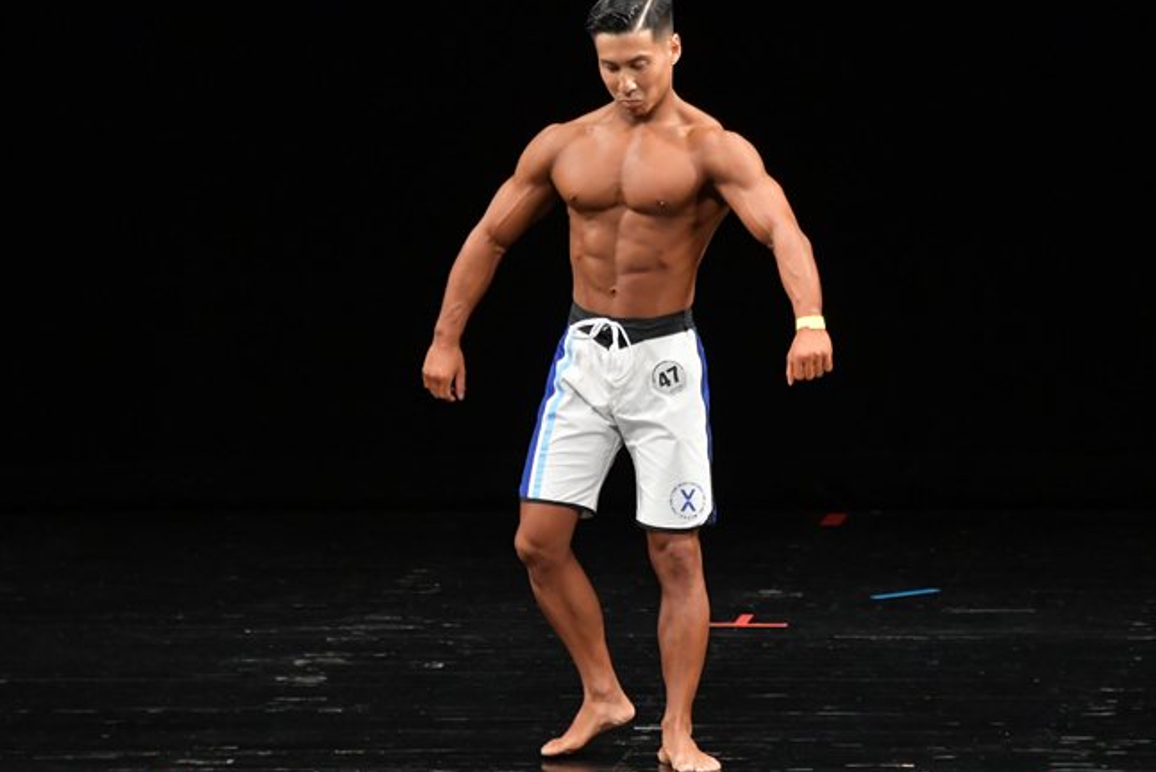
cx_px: 633
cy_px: 334
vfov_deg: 3.8
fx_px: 11532
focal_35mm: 359
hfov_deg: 5.7
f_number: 5.6
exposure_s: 1/400
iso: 3200
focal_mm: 200
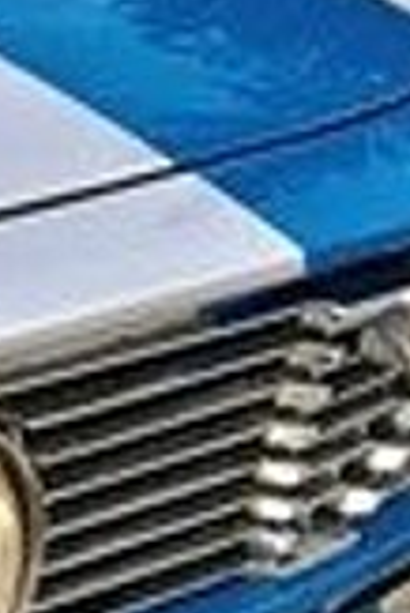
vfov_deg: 9.3
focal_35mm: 222
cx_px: -1113
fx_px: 3784
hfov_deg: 5.5
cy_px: 293
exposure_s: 1/469
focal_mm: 4.15
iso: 25
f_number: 2.2
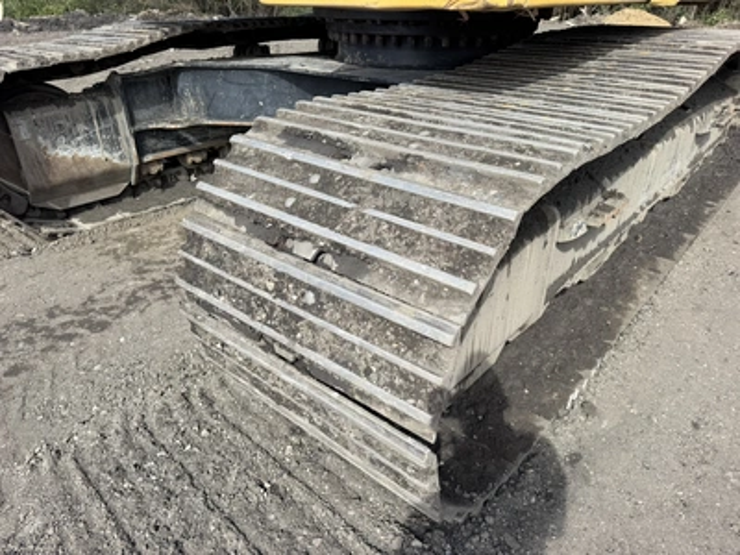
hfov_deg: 71.6
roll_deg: +0.4
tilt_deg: -29.1
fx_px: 513
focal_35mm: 24
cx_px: 370
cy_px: 278
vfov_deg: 56.8
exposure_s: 1/1553
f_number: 1.78
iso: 80
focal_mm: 6.76
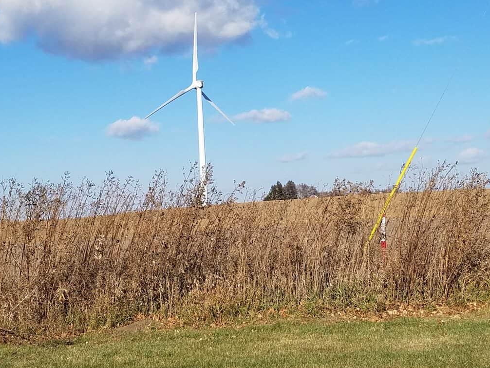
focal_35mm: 31
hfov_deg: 58.3
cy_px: 156
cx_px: 226
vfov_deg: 45.3
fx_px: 439
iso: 50
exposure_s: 1/3848
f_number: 1.7
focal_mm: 4.2
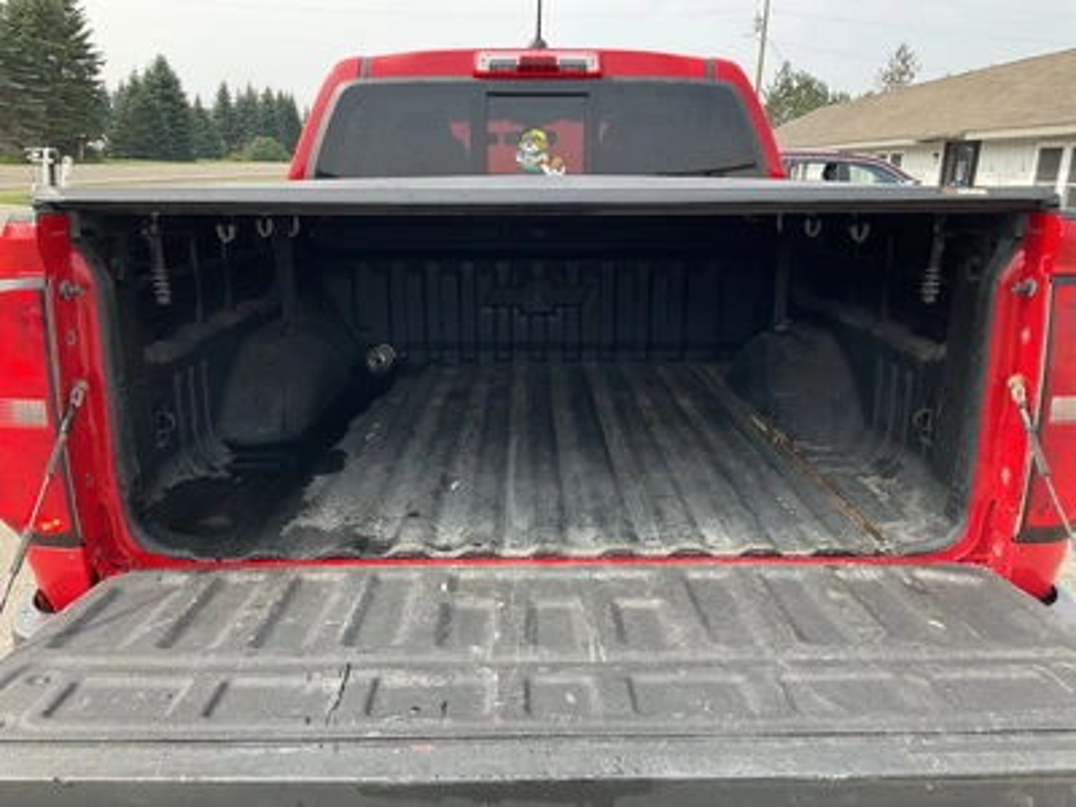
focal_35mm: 29
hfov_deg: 61.7
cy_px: 404
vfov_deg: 48.2
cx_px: 538
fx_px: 901
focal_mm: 3
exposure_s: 1/287
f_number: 1.8
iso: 25
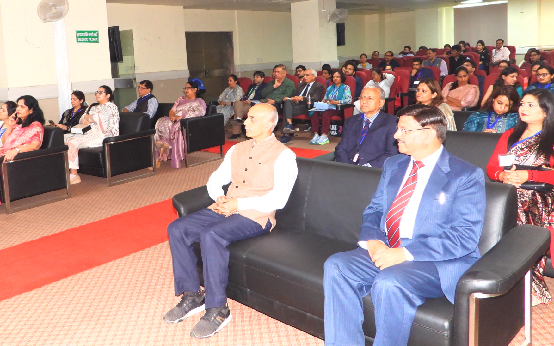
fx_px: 498
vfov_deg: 37.8
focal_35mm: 33
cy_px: 109
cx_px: 206
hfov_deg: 57.4
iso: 220
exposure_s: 1/30
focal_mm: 4.3
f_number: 2.8
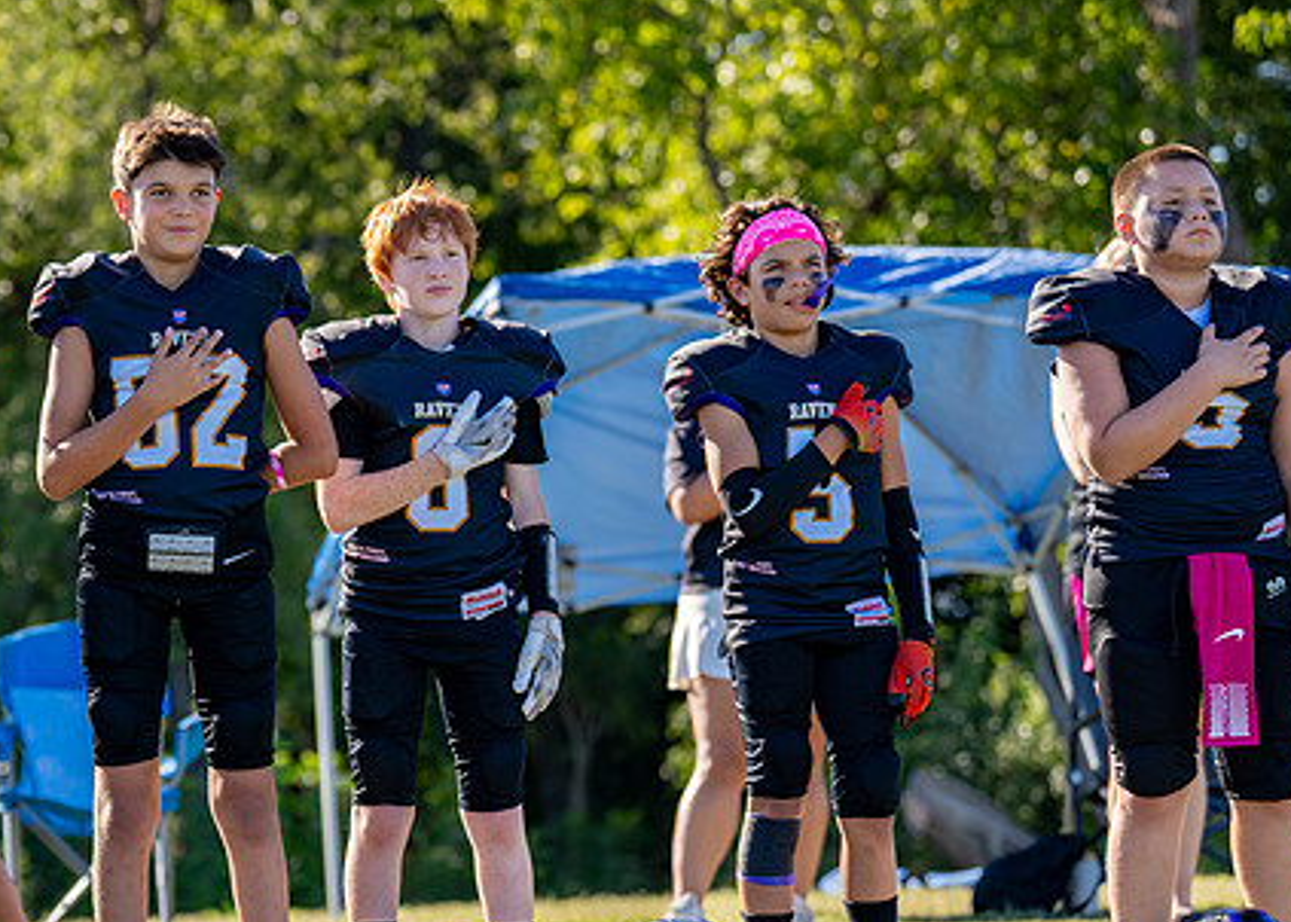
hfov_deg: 11.2
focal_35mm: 178
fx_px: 6525
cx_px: 192
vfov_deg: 8.1
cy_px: 519
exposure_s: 1/1000
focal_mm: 101
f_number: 2.8
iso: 160
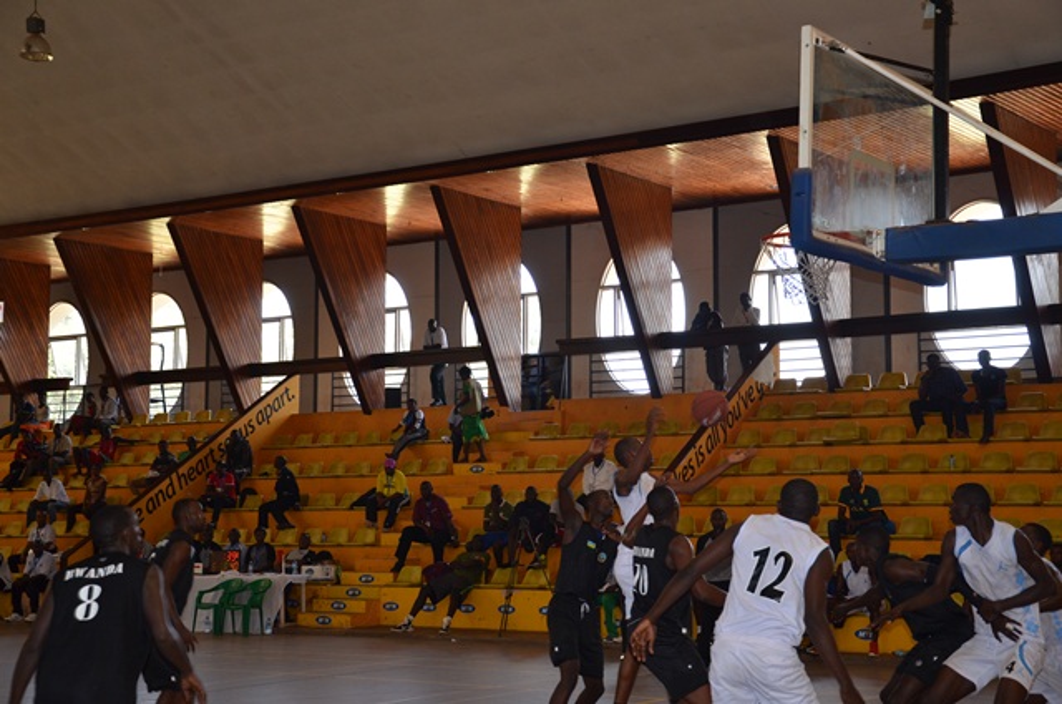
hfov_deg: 35.1
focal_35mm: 57
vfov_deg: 23.7
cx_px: 531
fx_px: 1678
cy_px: 352
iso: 400
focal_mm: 38
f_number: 4.5
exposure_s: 1/100
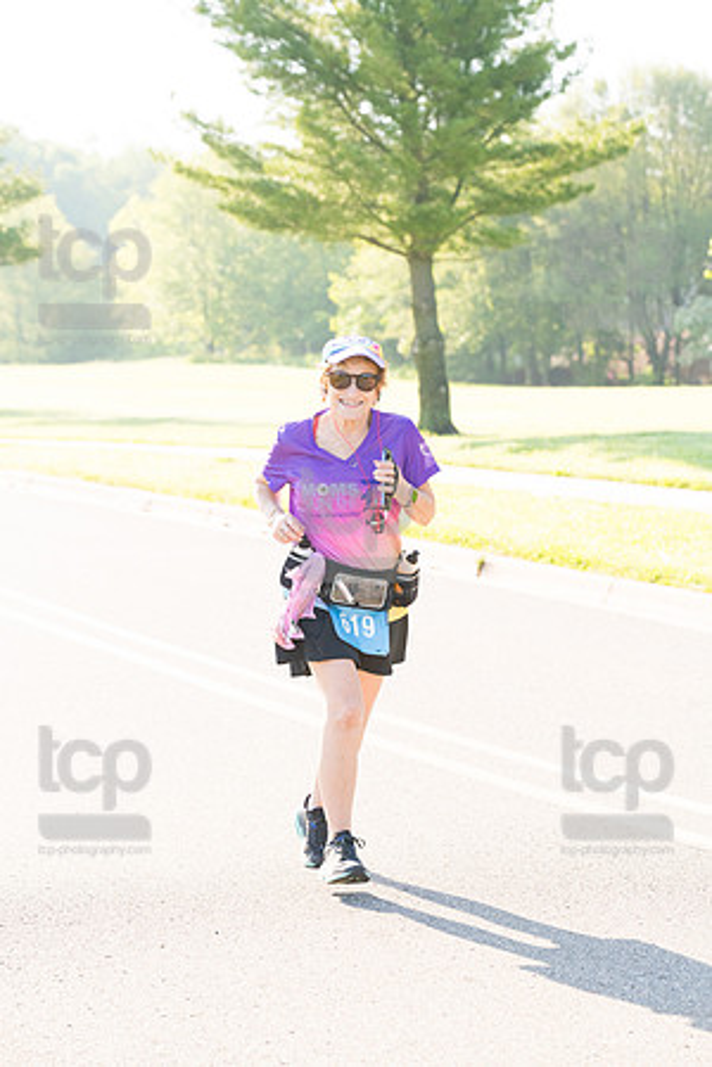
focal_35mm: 102
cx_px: 356
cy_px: 534
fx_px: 3026
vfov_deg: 20.0
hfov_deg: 13.4
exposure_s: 1/1250
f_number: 5.6
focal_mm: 102
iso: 1250
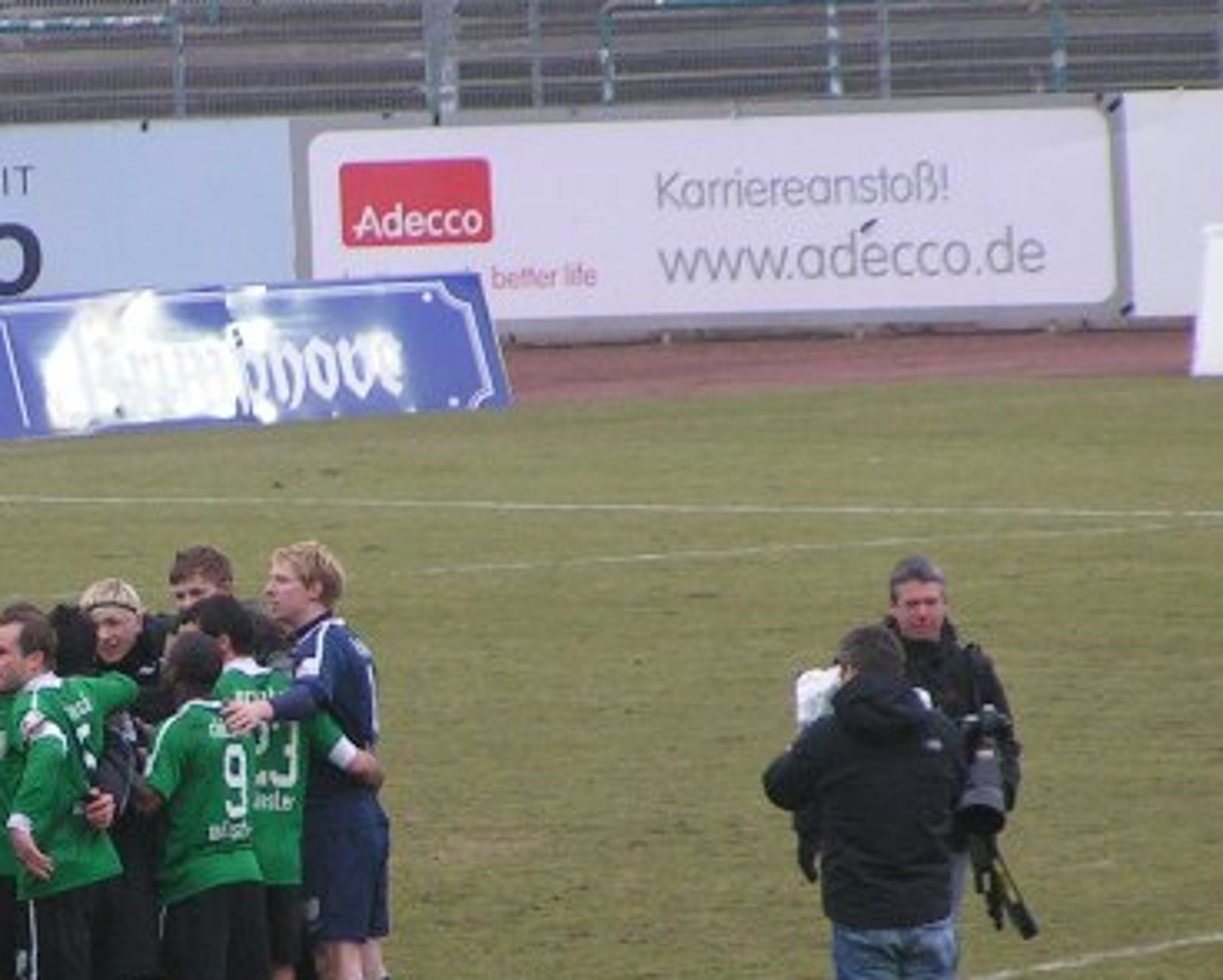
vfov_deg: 2.6
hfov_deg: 3.2
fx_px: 21735
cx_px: 40
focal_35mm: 600
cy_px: 691
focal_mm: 43.3
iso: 125
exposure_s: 1/320
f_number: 3.5
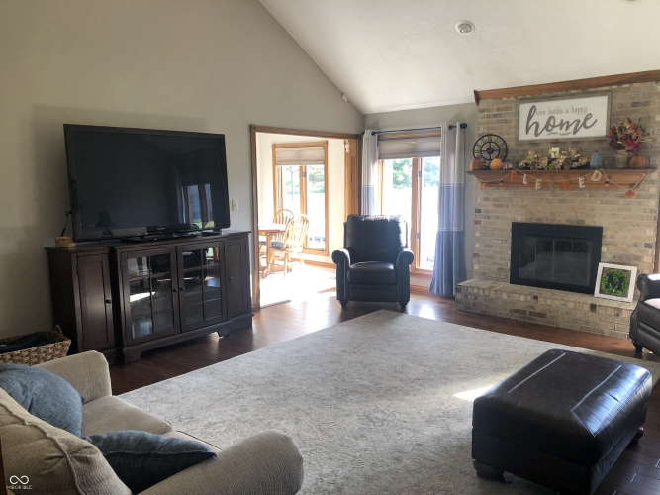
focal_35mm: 28
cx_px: 330
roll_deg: +0.8
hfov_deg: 63.5
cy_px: 248
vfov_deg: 49.7
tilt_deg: -9.4
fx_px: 534
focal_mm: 3.99
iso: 25
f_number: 1.8
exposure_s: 1/40
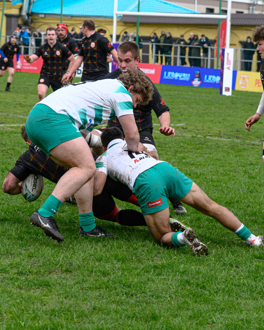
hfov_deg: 11.2
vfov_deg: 13.9
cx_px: 156
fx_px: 1350
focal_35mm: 138
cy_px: 142
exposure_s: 1/800
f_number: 5.6
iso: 1000
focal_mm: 86
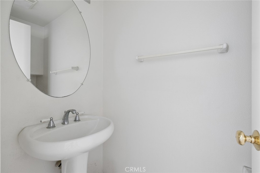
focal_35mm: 16
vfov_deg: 73.7
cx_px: 130
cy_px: 86
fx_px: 116
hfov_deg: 96.8
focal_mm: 16
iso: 320
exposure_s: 3.2
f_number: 9
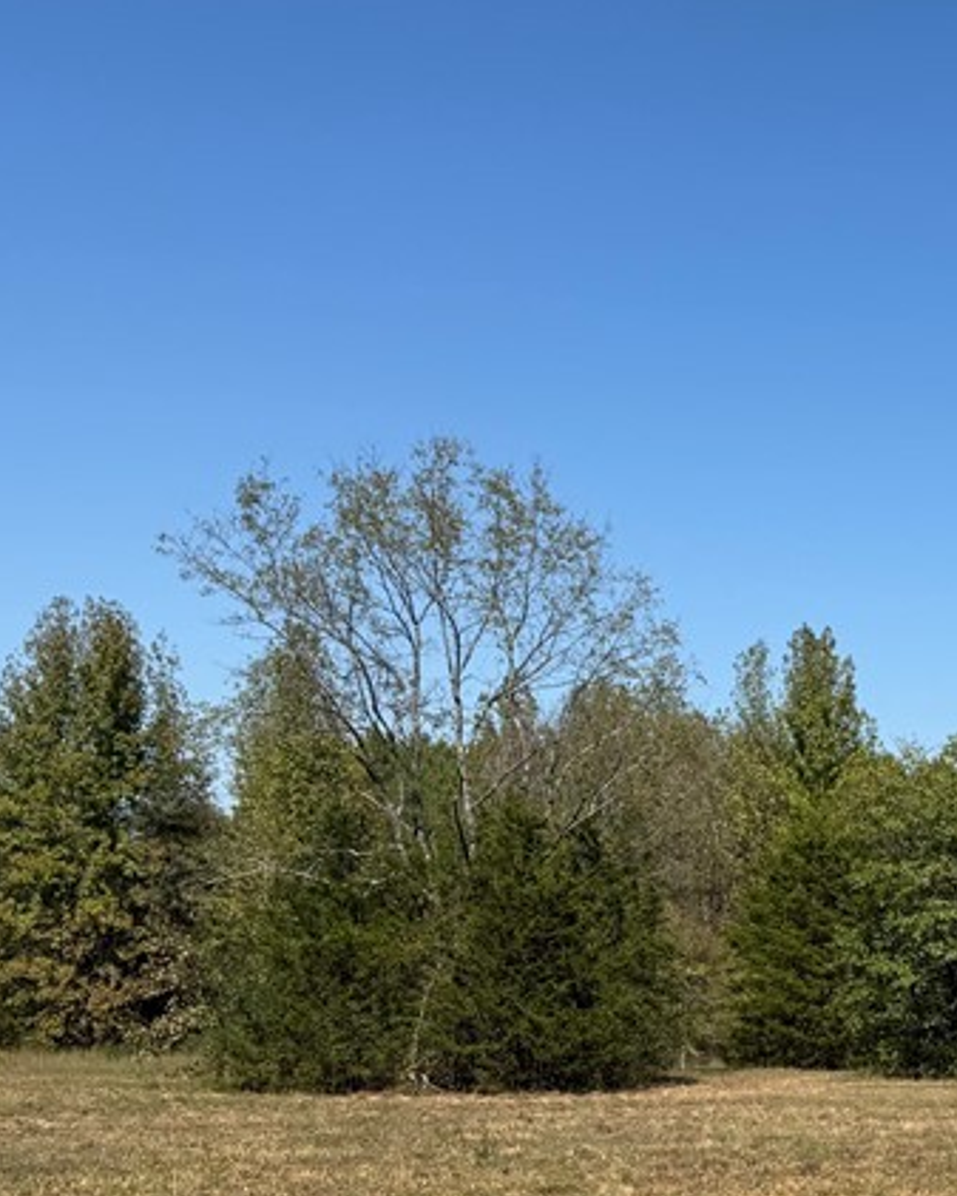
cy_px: 963
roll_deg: -3.7
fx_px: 2017
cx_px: 1014
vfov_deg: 32.1
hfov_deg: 25.1
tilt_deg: -0.4
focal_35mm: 57
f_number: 1.78
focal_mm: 6.76
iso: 80
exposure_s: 1/4673
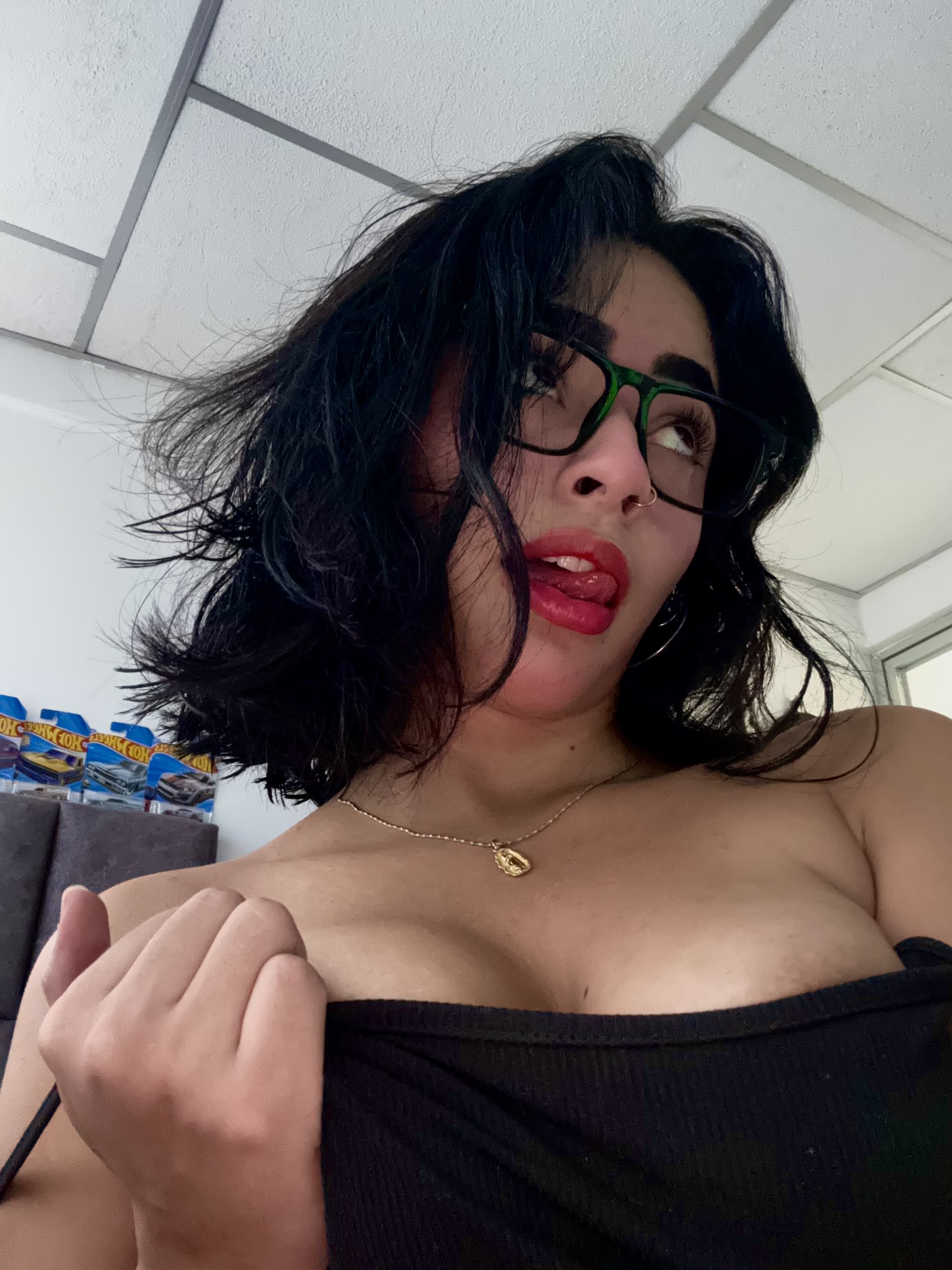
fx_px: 1100
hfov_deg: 46.8
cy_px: 635
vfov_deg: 60.0
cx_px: 476
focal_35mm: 30
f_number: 1.9
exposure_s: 1/30
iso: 640
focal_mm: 2.69
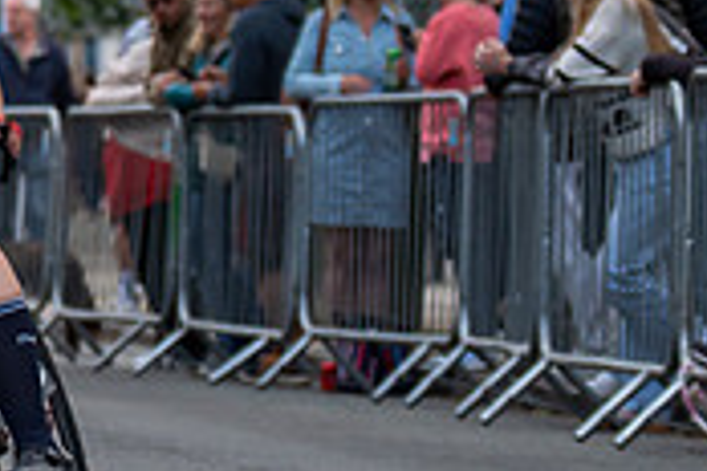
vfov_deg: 3.6
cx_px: -426
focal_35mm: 380
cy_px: -61
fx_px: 7462
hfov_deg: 5.4
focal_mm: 70
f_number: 2.8
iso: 640
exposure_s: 1/800
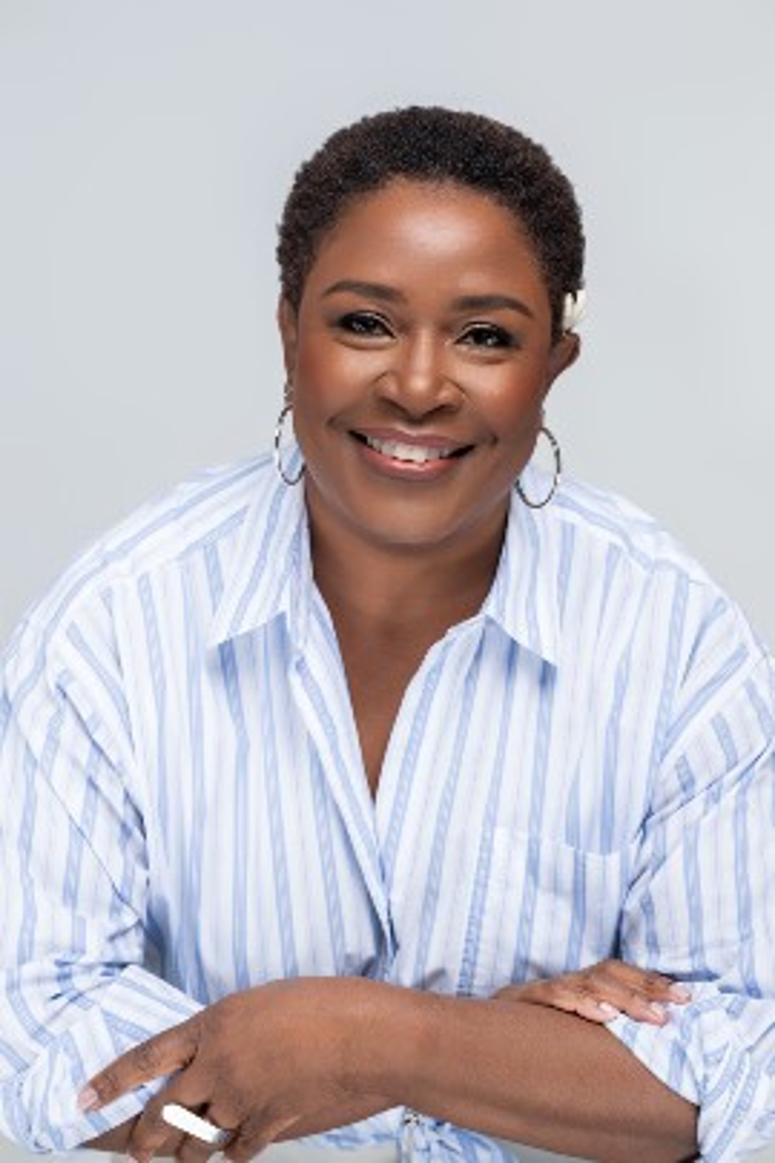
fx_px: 3390
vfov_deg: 19.5
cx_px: 388
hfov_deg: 13.0
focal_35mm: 105
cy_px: 582
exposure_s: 1/160
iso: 160
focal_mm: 105
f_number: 6.3
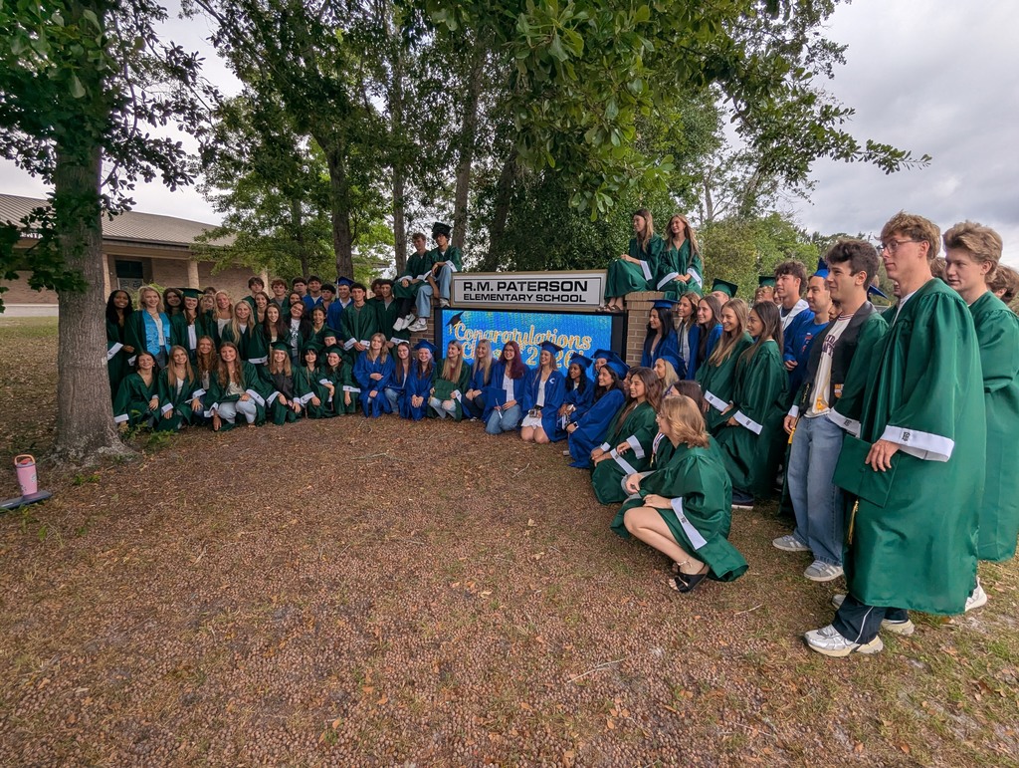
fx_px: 472
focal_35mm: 16
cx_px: 510
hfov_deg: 94.4
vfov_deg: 78.2
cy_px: 384
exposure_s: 1/612
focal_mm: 2.35
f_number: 2.2
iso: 47
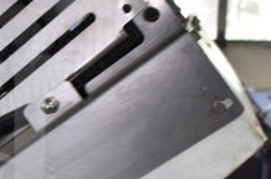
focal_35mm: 105
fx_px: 786
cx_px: -82
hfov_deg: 18.2
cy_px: 171
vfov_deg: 12.9
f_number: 3.8
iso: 200
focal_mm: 21
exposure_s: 1/40
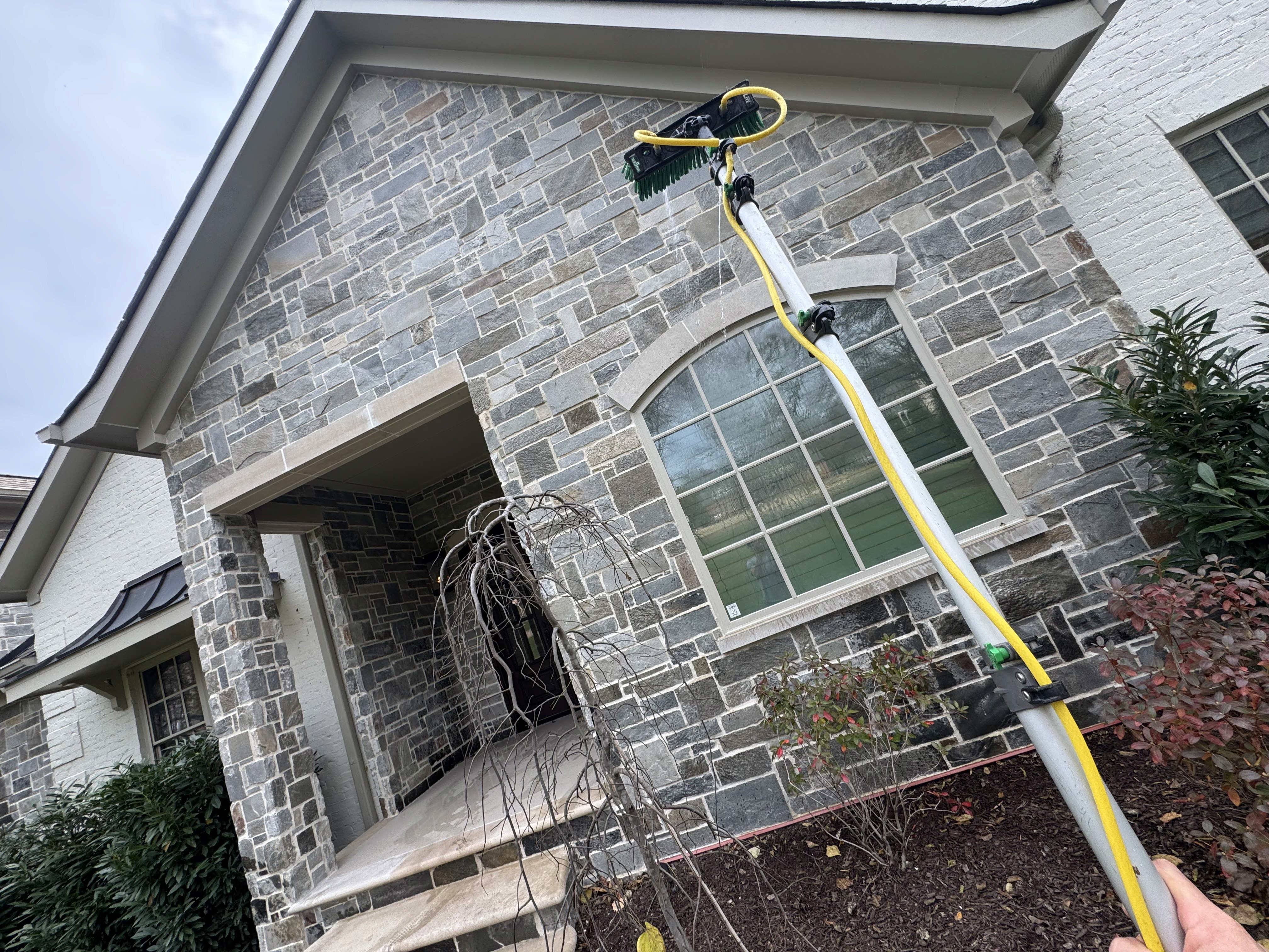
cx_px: 634
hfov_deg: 102.1
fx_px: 513
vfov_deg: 85.7
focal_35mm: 14
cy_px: 476
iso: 40
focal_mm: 2.22
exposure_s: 1/359
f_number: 2.2
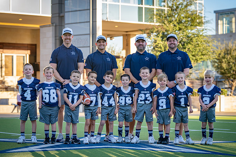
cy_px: 78
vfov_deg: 13.7
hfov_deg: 20.4
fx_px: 656
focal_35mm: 100
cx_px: 118
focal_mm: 100
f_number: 4
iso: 200
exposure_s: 1/320
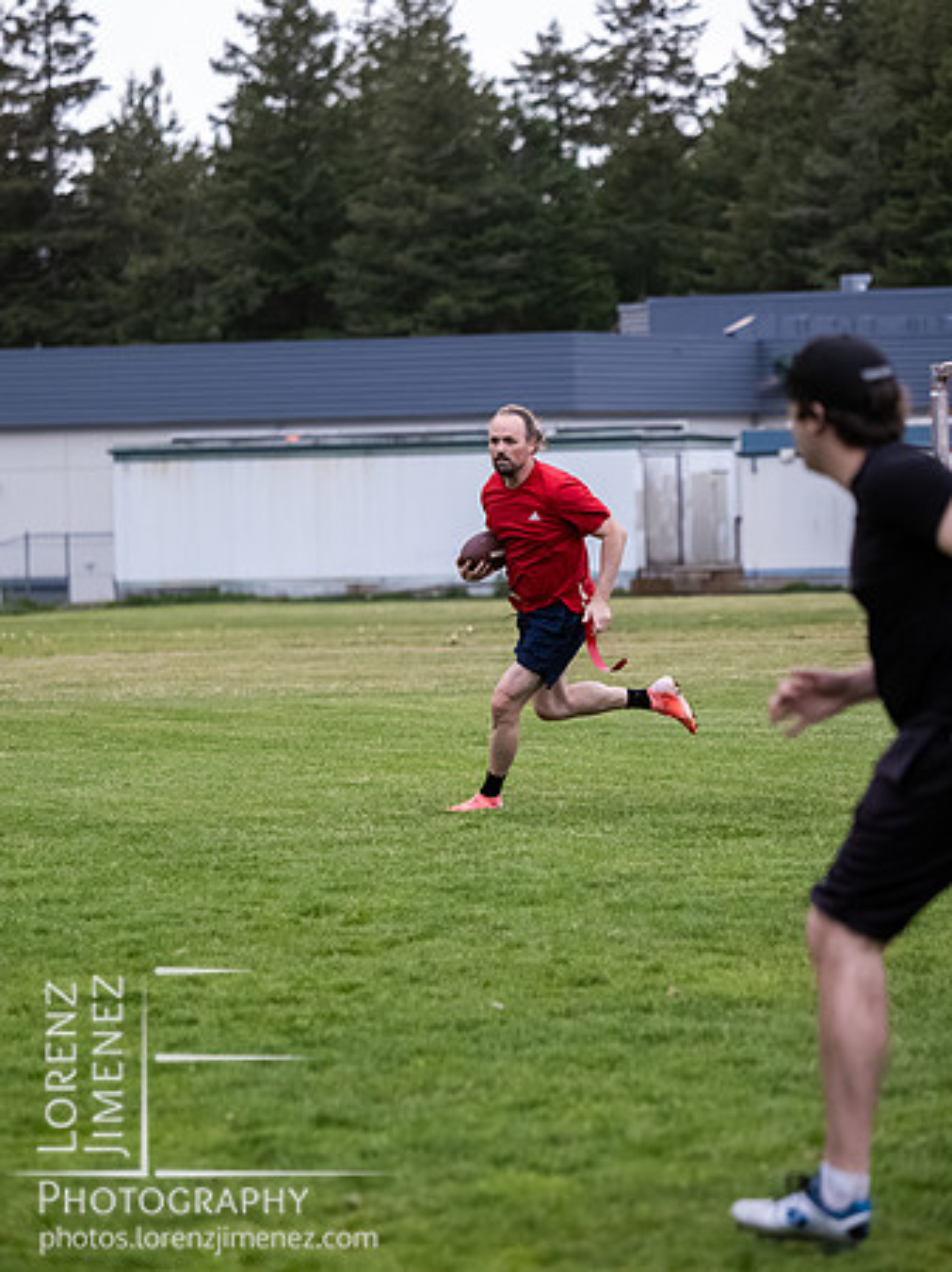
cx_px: 476
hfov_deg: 6.7
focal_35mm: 220
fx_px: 8075
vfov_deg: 9.0
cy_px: 636
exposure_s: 1/1250
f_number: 2.8
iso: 4000
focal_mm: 110
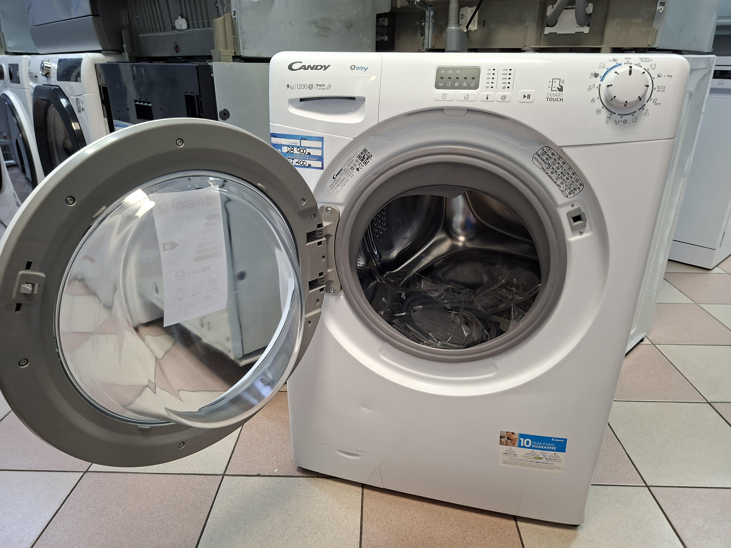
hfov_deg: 73.9
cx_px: 366
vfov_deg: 58.9
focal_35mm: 23
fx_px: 486
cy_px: 274
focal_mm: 5.54
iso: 250
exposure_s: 1/33
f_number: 1.8
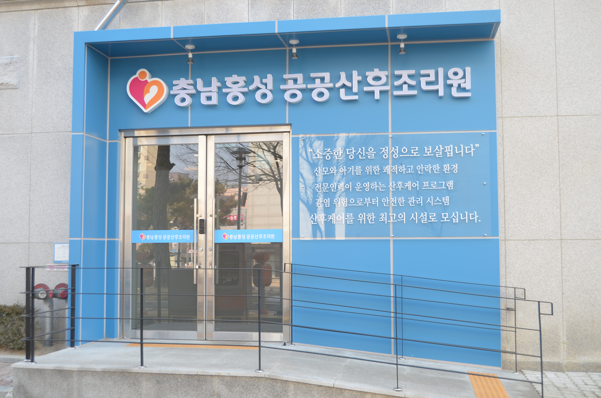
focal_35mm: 42
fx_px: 700
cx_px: 300
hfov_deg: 46.5
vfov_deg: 31.8
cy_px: 199
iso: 200
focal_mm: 28
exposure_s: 1/125
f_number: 5.6
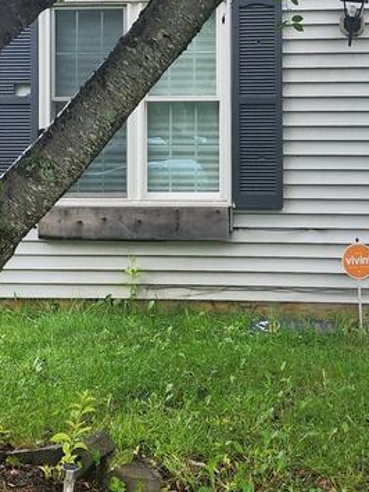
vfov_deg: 27.3
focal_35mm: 70
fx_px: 996
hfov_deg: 21.0
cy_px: 108
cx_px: 222
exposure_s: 1/180
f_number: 1.8
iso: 40
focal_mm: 6.4
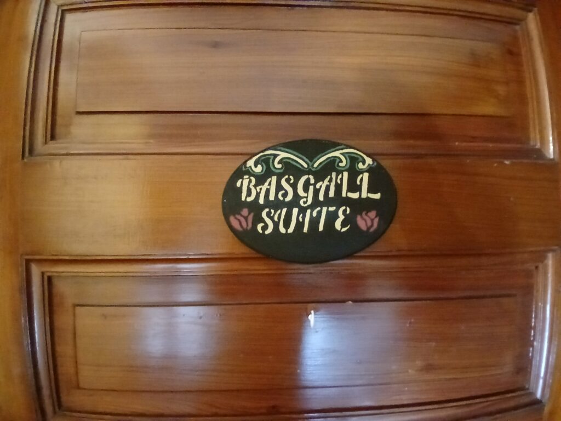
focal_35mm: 17
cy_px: 210
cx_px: 280
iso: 1600
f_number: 2.2
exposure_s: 1/7.06
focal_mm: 1.4
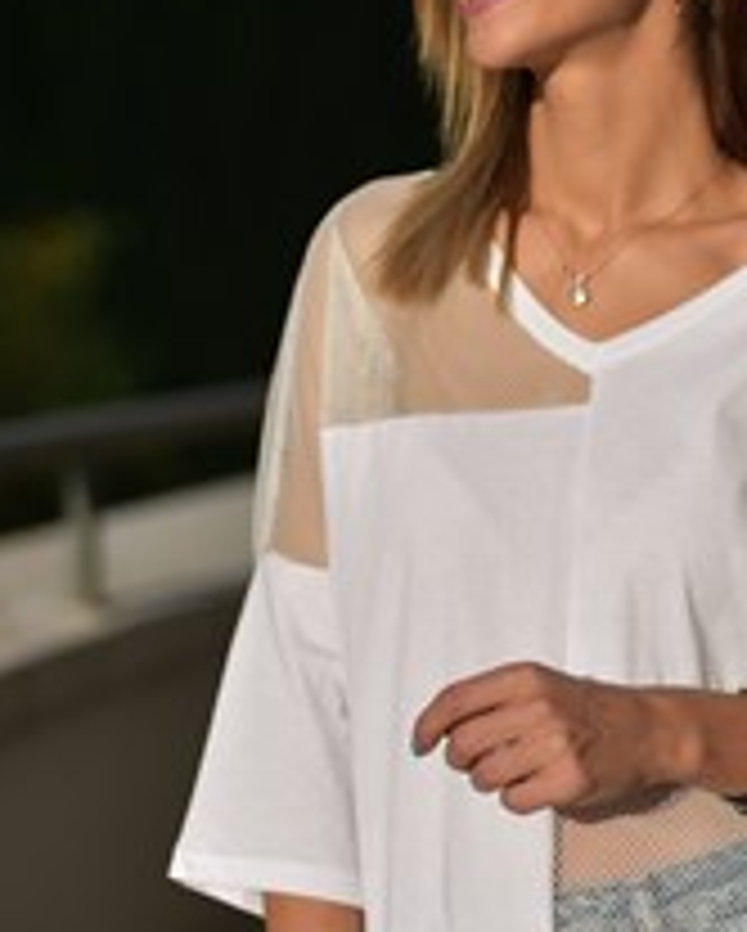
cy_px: 482
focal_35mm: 105
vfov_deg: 18.3
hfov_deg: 14.7
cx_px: 508
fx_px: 2897
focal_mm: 50
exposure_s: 1/6400
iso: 80
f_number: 2
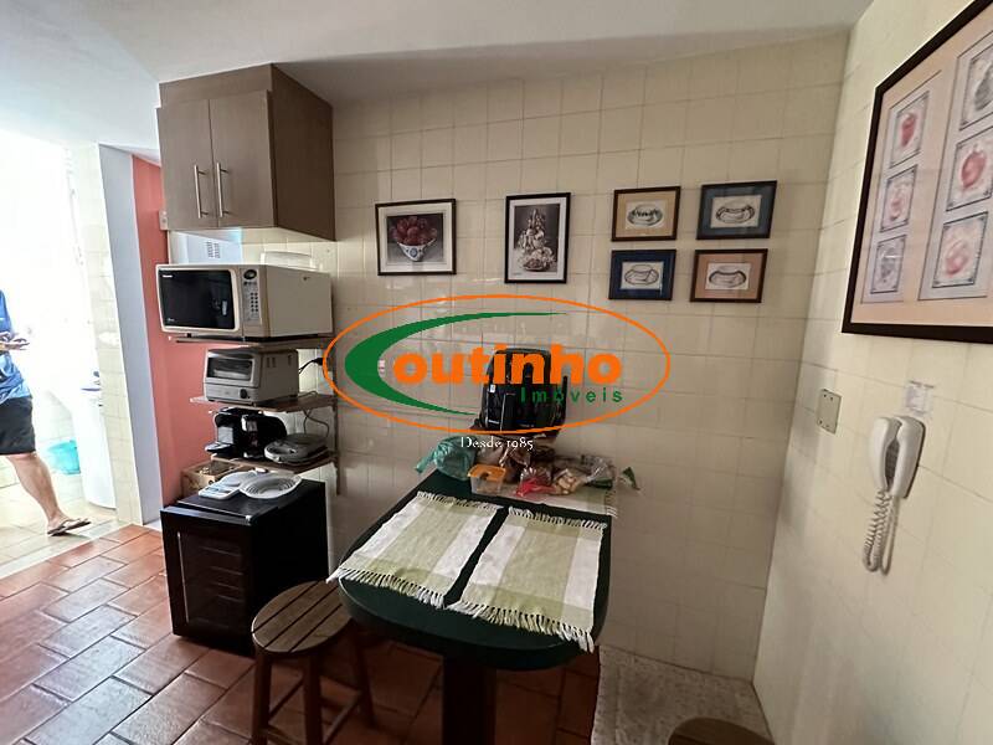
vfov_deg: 85.7
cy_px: 372
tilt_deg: -7.3
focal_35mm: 14
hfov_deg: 102.1
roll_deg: -1.3
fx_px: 402
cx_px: 496
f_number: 2.2
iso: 1000
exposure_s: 1/60
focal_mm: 2.22
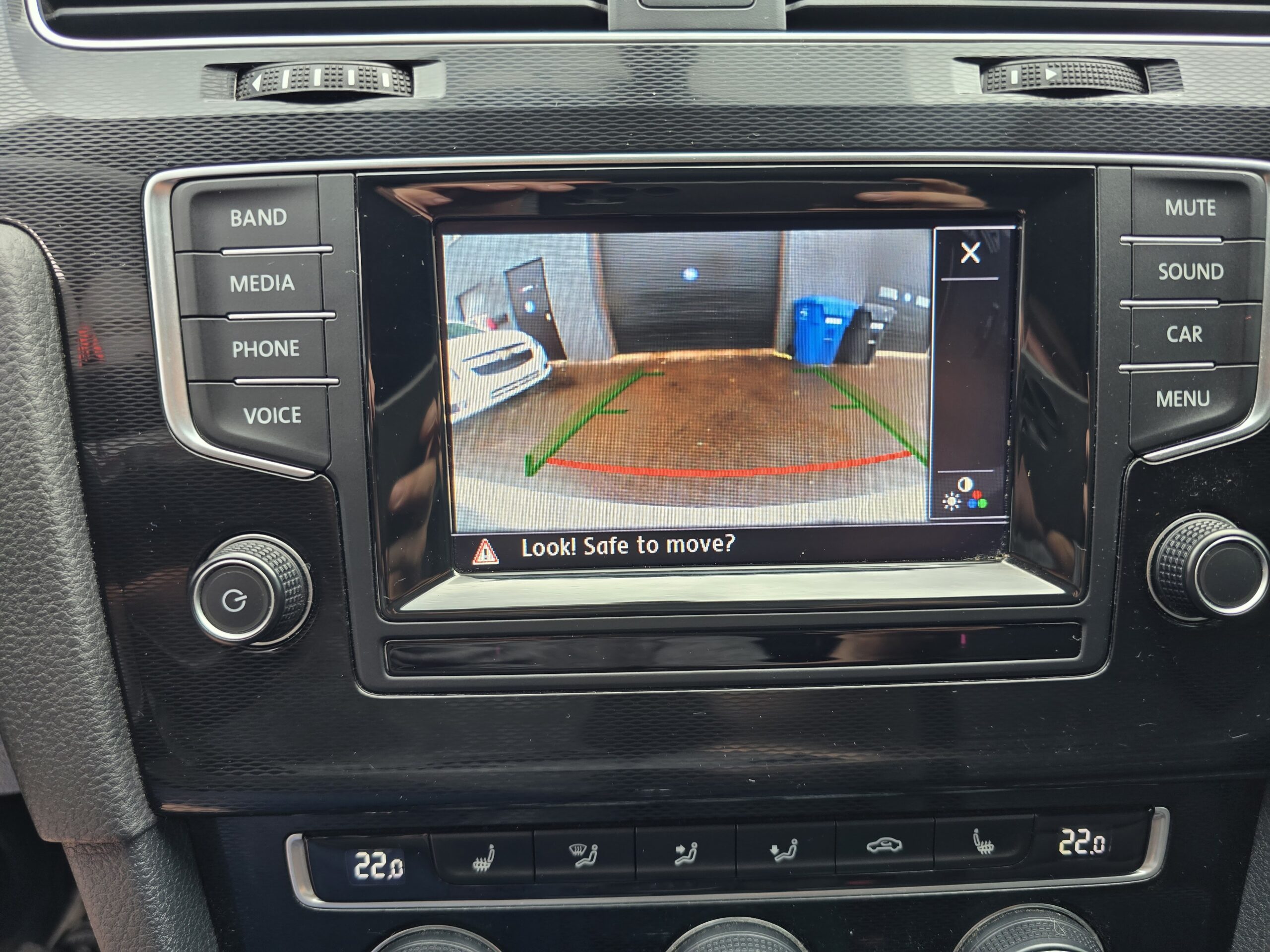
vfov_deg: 58.9
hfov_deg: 73.9
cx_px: 635
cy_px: 476
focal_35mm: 23
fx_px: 844
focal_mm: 6.3
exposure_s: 1/54
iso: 40
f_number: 1.7
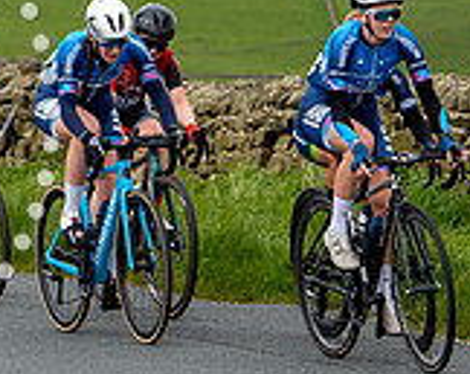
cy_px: 95
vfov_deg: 4.4
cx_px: 399
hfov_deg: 5.5
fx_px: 4860
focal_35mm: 350
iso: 200
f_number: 3.5
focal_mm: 74
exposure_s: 1/640
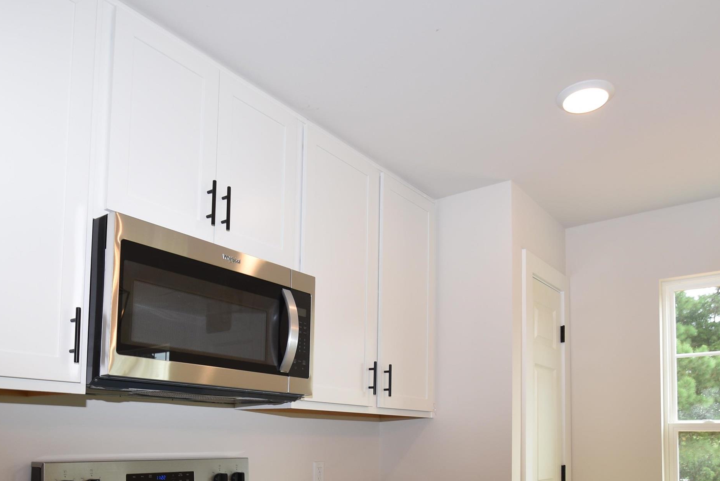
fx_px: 568
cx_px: 354
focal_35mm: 28
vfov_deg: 43.7
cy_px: 383
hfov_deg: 64.7
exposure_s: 1/100
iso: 200
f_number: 5
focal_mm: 11.5
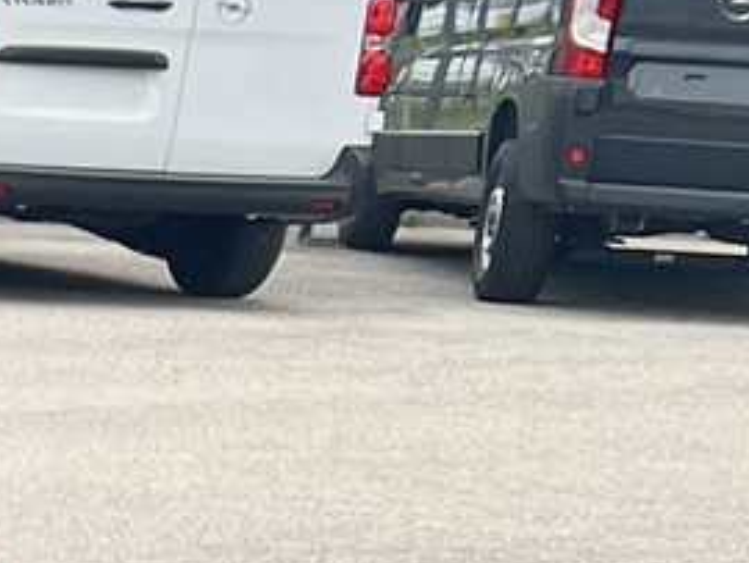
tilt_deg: -14.0
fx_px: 4266
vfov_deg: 7.4
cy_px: 893
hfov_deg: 7.6
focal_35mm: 197
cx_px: -2020
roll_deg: -2.3
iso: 50
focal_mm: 5.7
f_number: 1.5
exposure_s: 1/179
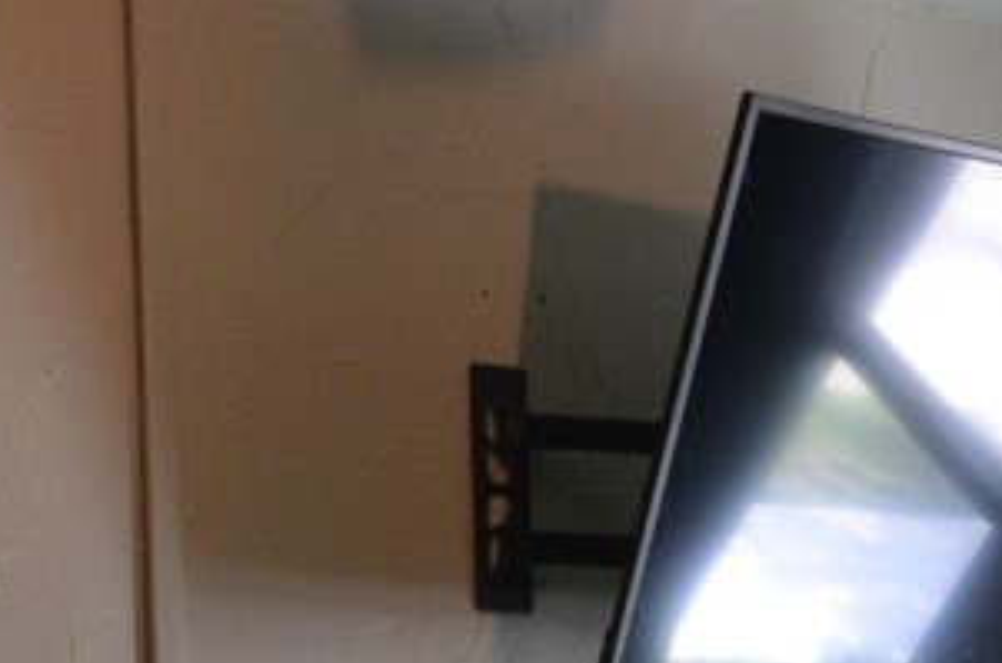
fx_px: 3321
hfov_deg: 17.1
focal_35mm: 120
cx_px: 604
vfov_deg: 10.6
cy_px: 1254
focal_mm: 11
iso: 400
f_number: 4
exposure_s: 1/60
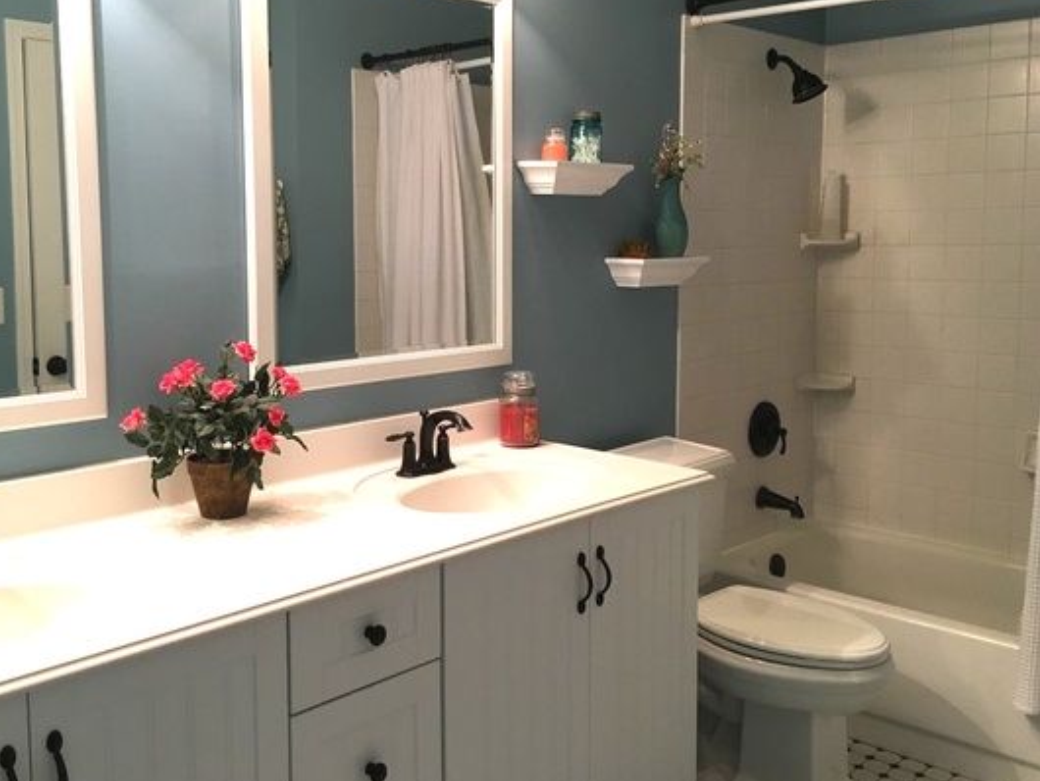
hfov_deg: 52.4
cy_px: 324
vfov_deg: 40.6
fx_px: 1052
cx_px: 447
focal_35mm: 35
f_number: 2.2
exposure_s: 1/30
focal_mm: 4.15
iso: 100
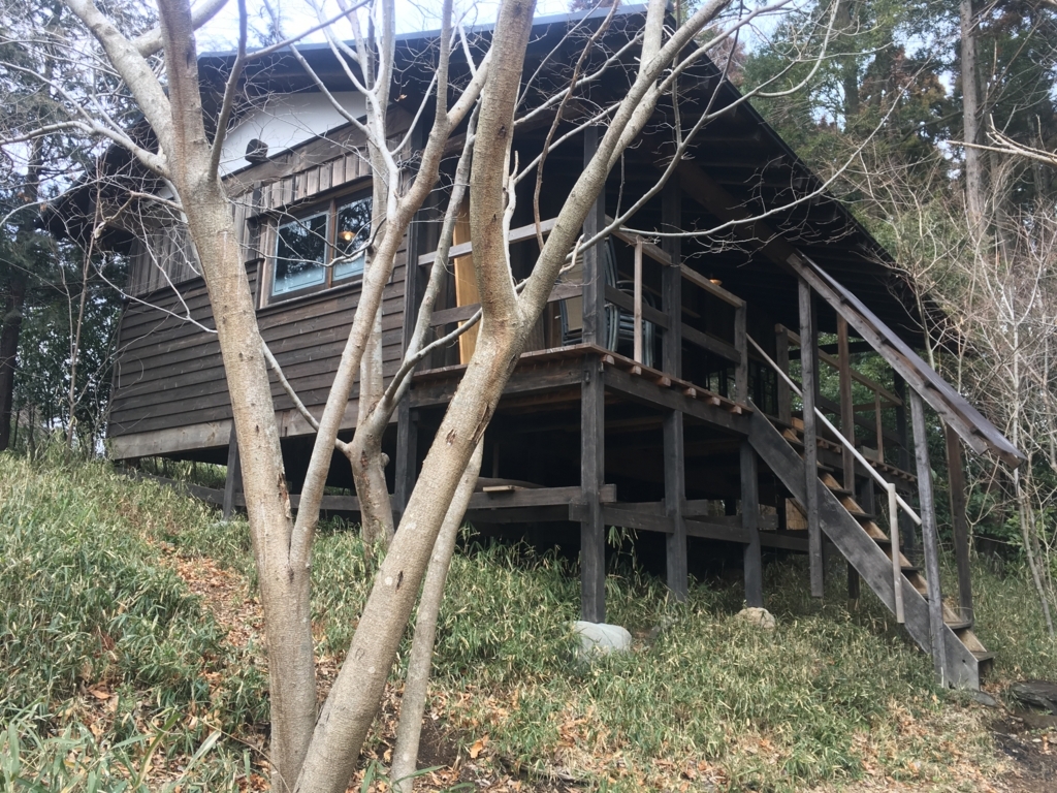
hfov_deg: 61.7
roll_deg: -0.6
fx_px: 886
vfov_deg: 48.2
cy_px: 396
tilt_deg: +11.2
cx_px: 528
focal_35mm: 29
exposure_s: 1/120
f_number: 2.2
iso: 25
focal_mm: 4.15
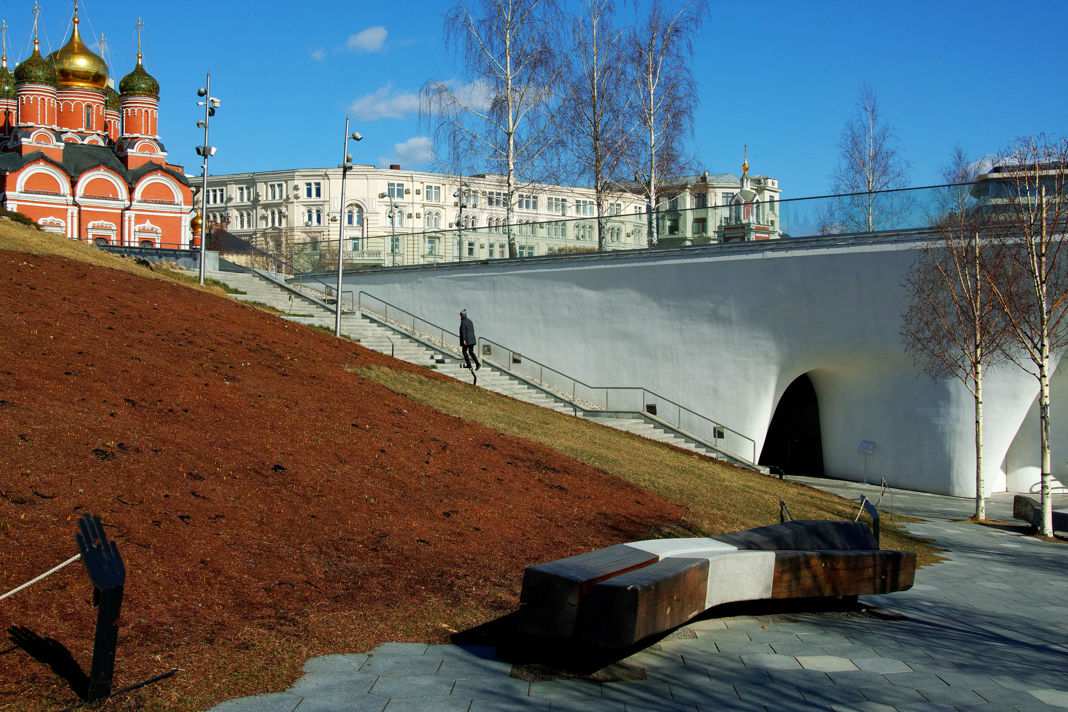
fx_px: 1365
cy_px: 356
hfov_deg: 42.7
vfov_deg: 29.2
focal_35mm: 46
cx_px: 534
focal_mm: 35
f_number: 10
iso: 100
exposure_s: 1/320
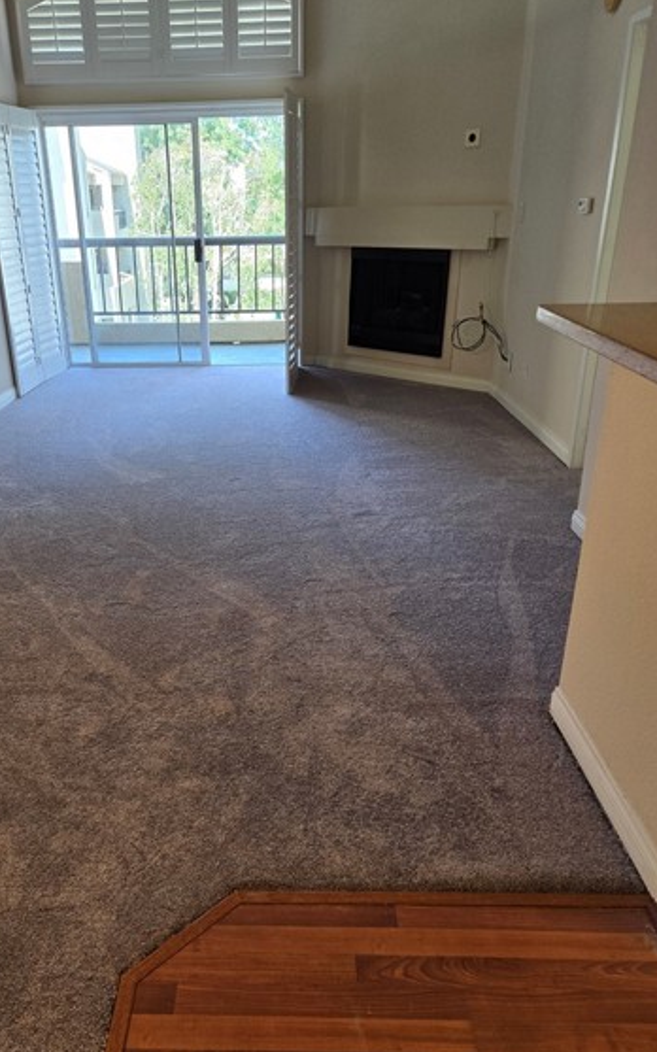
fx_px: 802
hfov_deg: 44.2
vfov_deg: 66.5
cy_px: 531
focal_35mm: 28
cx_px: 251
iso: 100
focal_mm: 5.4
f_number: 1.8
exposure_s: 1/120
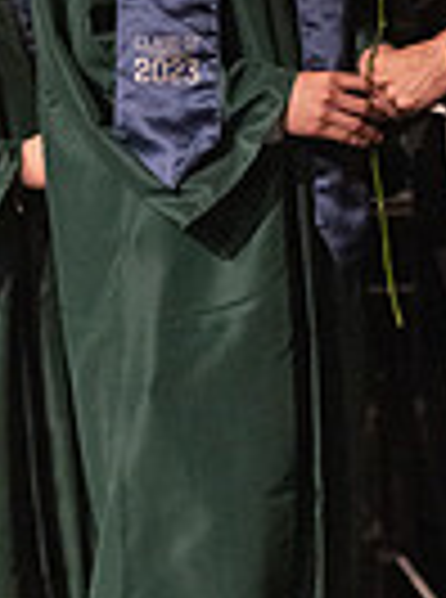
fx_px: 4505
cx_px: 347
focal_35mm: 261
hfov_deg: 5.7
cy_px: 85
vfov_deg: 7.6
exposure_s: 1/1000
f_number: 2.8
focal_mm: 80
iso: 16000
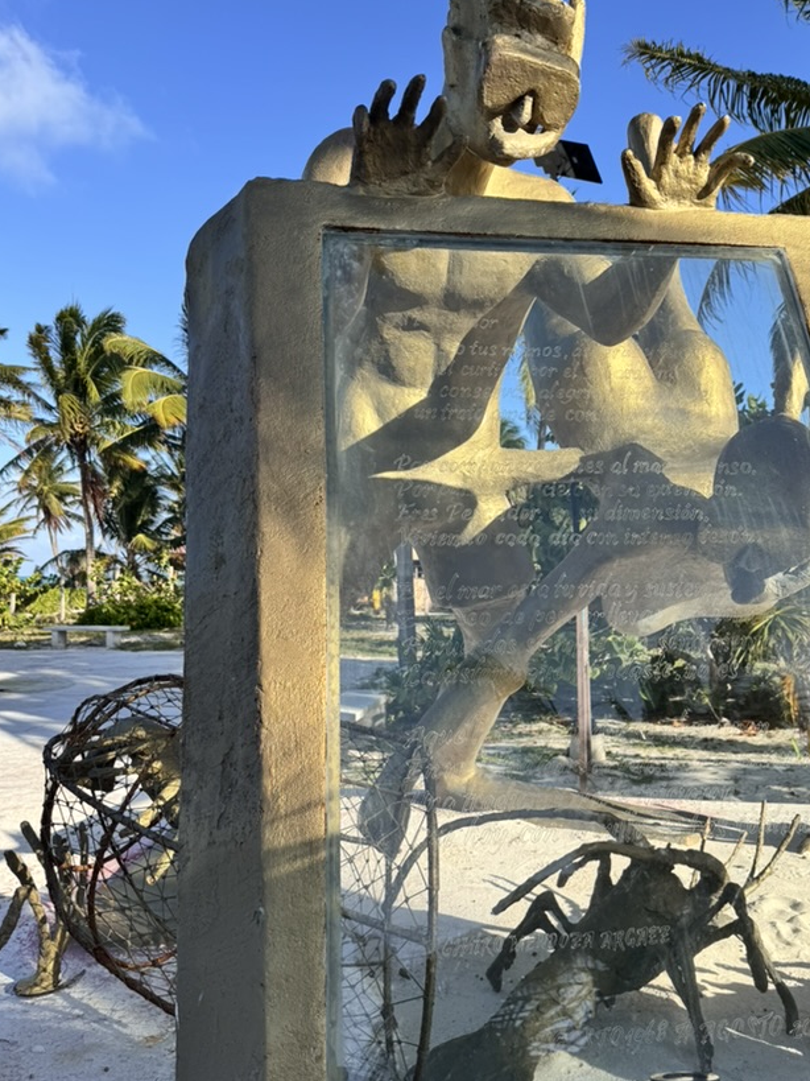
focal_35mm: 30
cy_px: 578
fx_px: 936
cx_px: 474
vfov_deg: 59.9
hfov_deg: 46.6
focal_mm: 6.76
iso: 80
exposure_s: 1/2506
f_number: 1.78
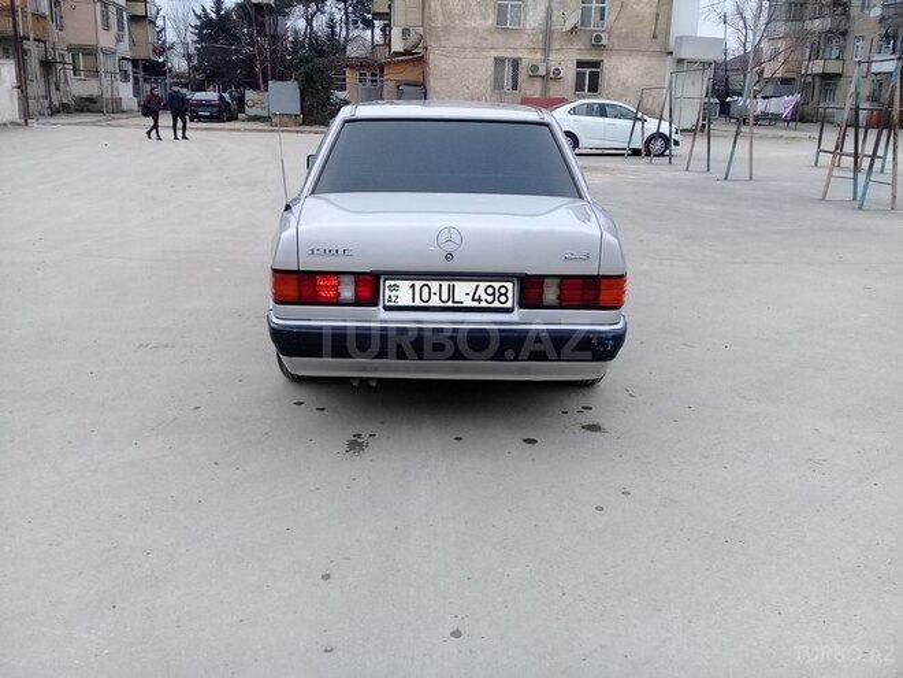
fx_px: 809
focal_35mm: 31
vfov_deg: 45.4
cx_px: 452
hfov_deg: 58.4
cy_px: 339
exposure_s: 1/124
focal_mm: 3.3
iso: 64
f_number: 2.2
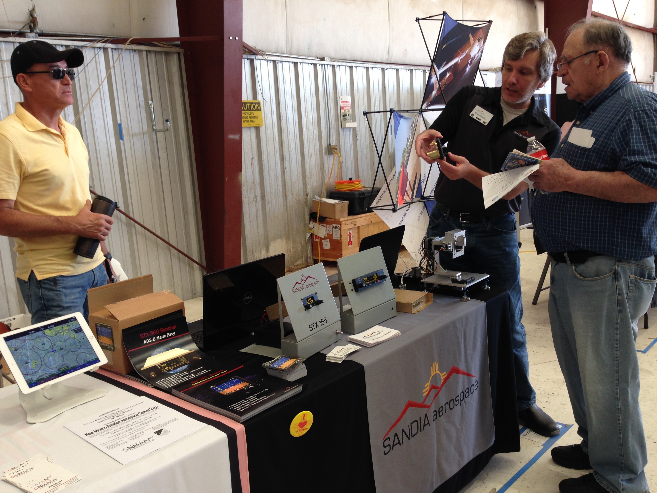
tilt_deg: -10.2
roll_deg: +3.3
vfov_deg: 42.9
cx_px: 328
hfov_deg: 55.4
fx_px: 626
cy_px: 246
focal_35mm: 33
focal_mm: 4.12
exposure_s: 1/30
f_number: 2.4
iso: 50
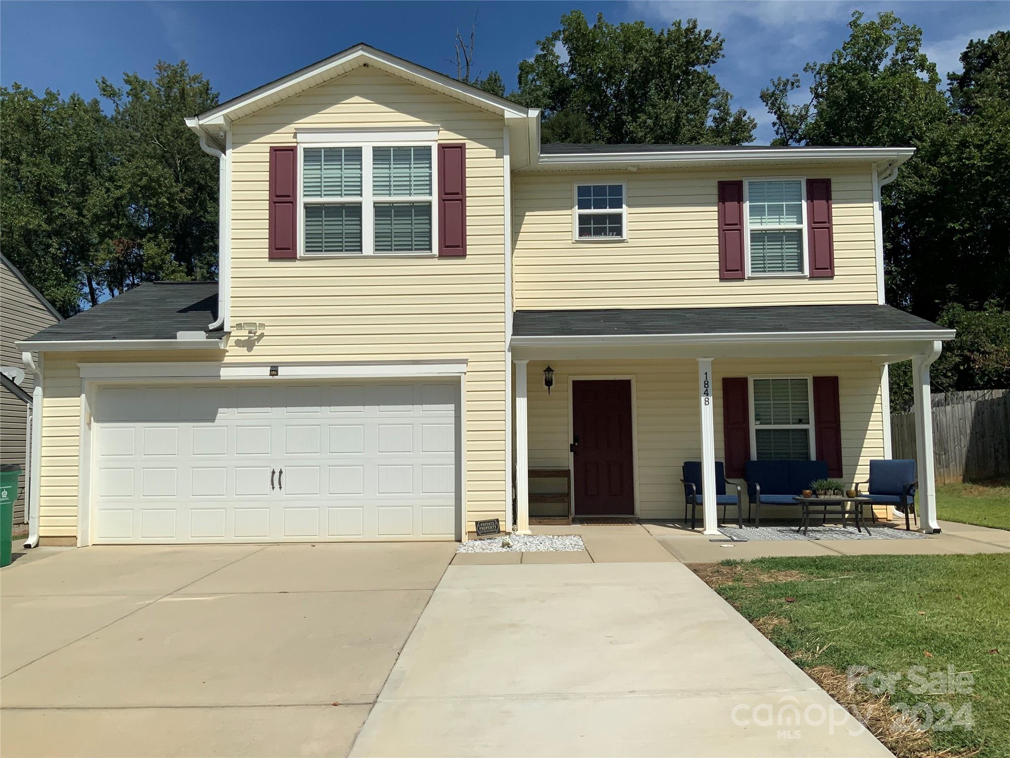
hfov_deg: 61.7
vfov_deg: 48.2
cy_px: 379
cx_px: 505
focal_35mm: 29
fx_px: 846
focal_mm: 3
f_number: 1.8
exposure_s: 1/5814
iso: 20
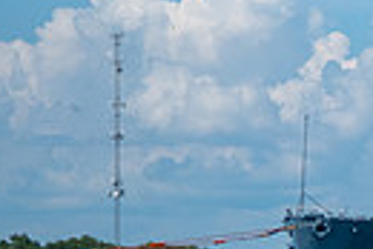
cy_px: 213
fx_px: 4668
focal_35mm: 450
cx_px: 723
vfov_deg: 3.1
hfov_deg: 4.5
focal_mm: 67.5
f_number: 4
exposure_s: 1/4000
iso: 160
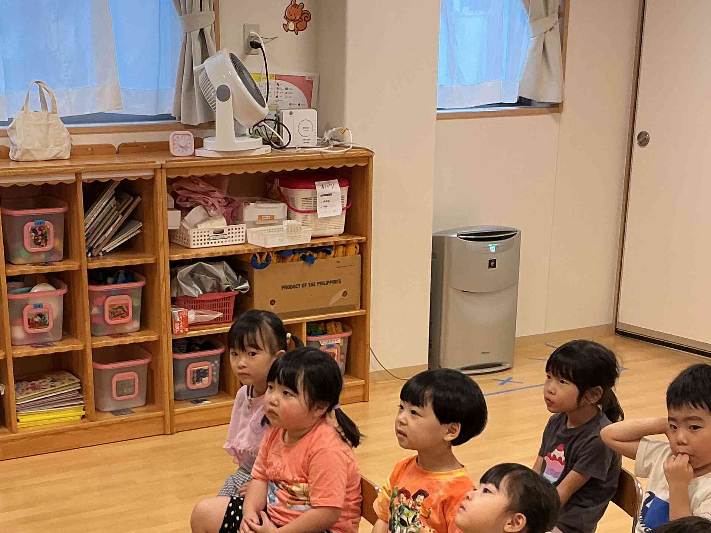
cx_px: 278
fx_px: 1253
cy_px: 417
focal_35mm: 61
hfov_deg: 31.6
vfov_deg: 23.7
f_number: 1.8
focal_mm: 3
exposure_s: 1/120
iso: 64
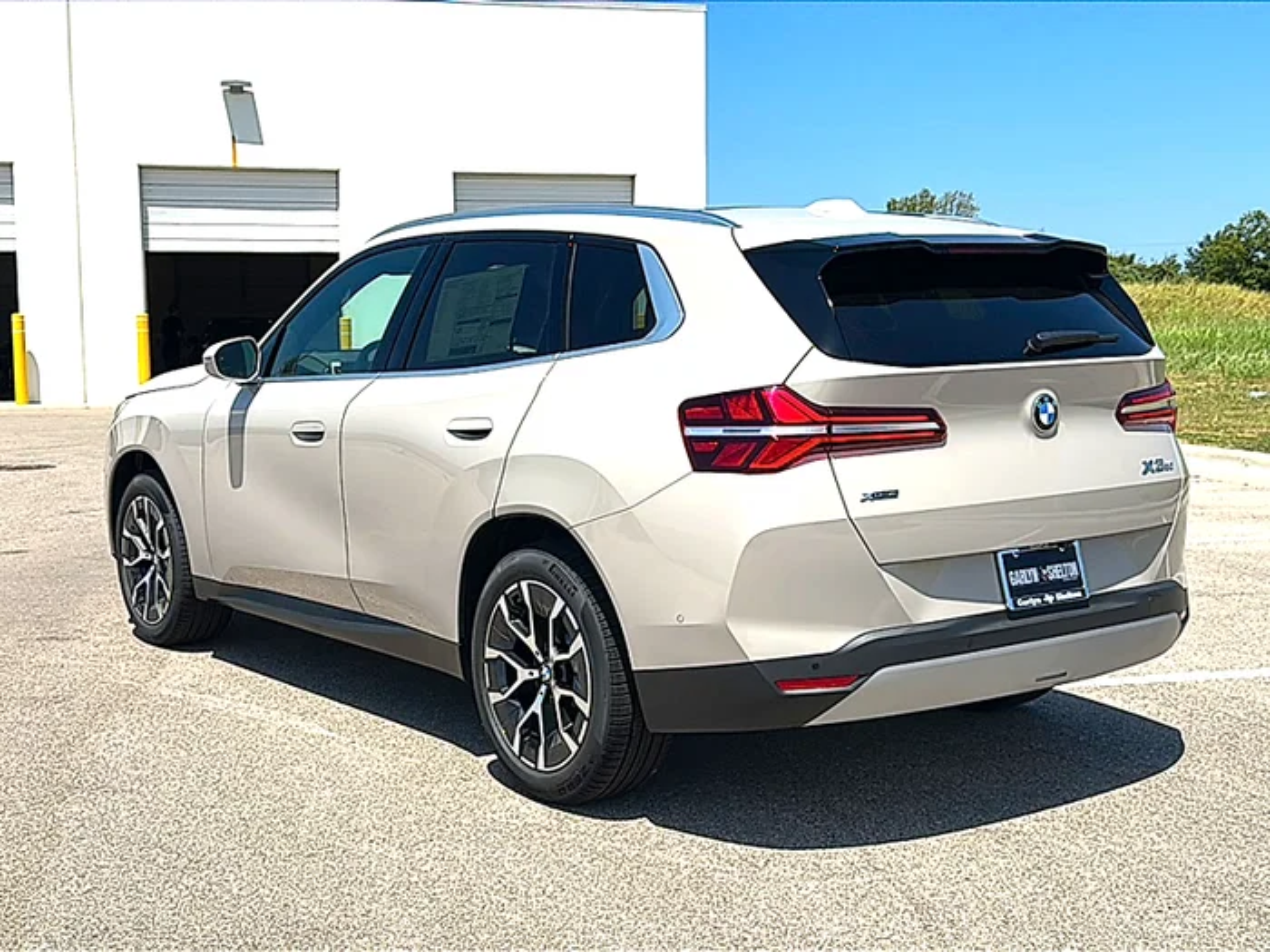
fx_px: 1394
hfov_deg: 49.0
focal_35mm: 38
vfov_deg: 37.7
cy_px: 476
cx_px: 635
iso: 80
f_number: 1.78
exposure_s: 1/7143
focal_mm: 6.86
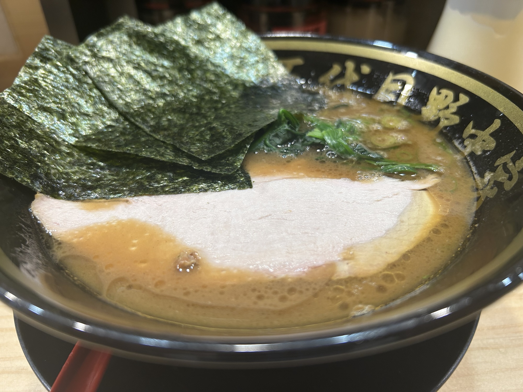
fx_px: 393
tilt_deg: -36.5
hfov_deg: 67.3
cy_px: 196
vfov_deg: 53.1
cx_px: 262
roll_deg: +2.6
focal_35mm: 26
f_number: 1.5
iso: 80
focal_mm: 5.7
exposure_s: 1/50
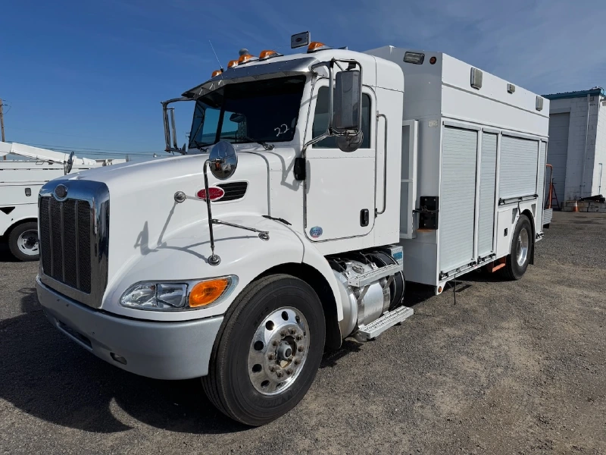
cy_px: 228
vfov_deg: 56.8
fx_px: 420
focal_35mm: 24
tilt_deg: -8.3
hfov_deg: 71.6
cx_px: 303
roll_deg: +1.1
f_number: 1.78
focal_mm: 6.76
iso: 64
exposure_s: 1/12346
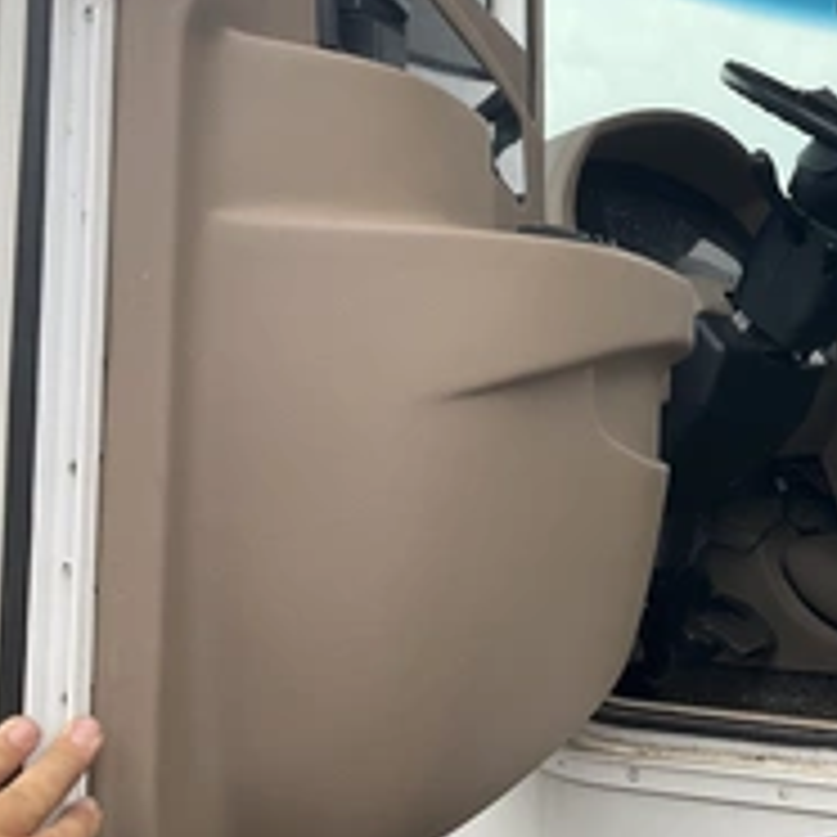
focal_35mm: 55
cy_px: 270
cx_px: 729
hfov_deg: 30.0
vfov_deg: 30.8
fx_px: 1505
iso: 20
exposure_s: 1/168
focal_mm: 3
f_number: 1.8
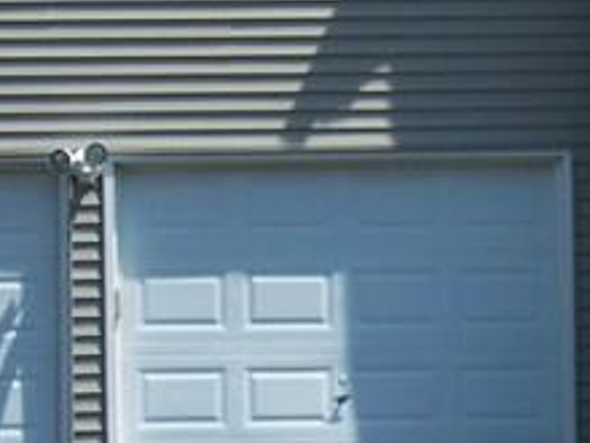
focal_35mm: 177
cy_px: 134
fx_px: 3017
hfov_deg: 10.8
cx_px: 831
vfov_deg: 8.4
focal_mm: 6.3
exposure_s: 1/500
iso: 64
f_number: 3.9
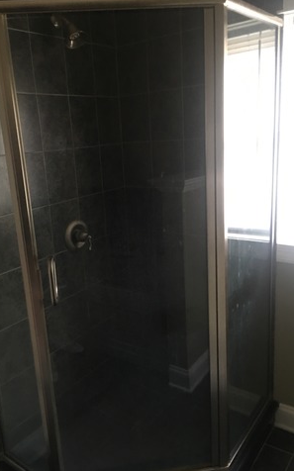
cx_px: 118
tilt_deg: -13.1
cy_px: 236
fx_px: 398
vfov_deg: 61.3
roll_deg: +4.4
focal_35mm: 31
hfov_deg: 40.4
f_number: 2.2
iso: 64
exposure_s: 1/4
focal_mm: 4.15
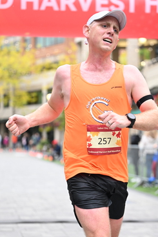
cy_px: 145
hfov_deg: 13.0
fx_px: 691
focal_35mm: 105
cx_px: 96
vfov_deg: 19.4
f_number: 2.8
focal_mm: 70
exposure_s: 1/1250
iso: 1600
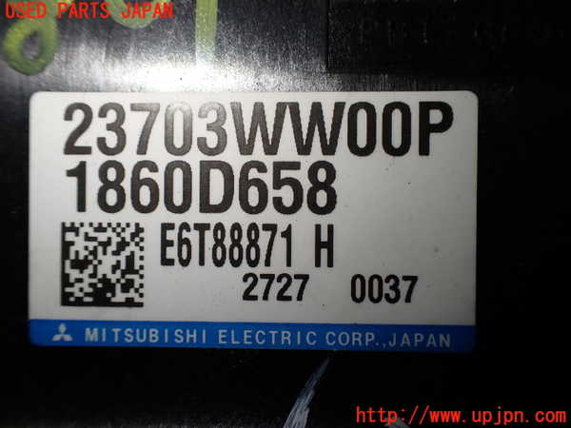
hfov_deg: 60.0
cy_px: 214
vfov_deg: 46.8
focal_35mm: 30
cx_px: 286
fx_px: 495
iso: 100
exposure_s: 1/200
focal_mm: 5.4
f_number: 2.3
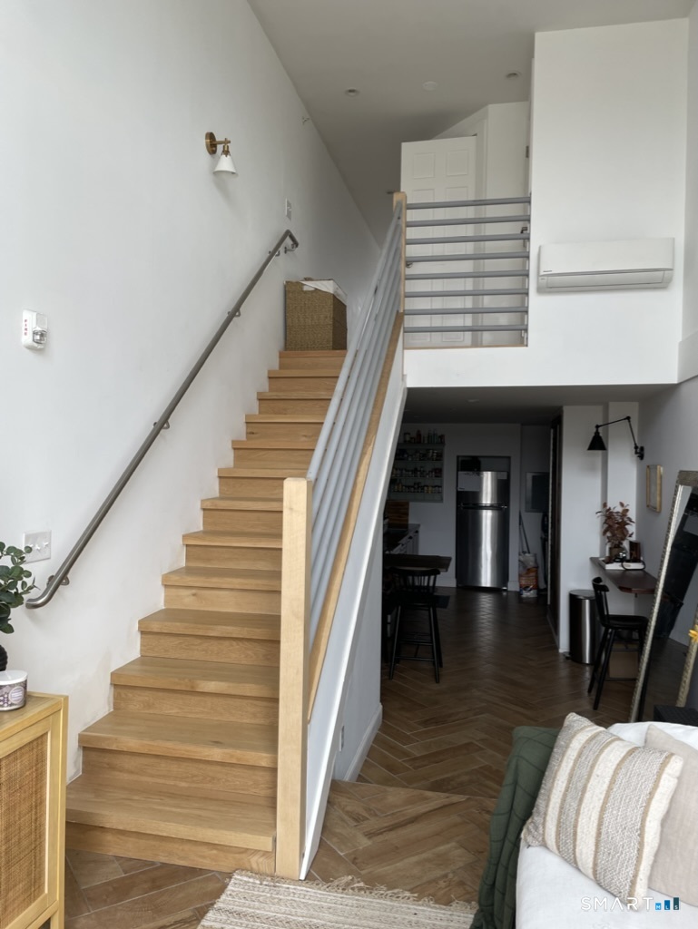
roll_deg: -0.4
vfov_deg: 67.3
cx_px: 349
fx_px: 698
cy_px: 464
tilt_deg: +0.0
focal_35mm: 26
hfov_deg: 53.1
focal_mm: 4.2
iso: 32
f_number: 1.6
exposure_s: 1/159
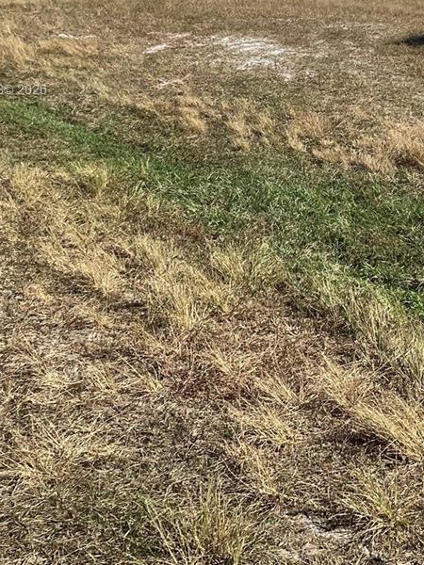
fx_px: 1013
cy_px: 91
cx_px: 297
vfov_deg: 30.2
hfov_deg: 23.5
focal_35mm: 62
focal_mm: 3.3
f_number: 2.4
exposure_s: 1/1381
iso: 25
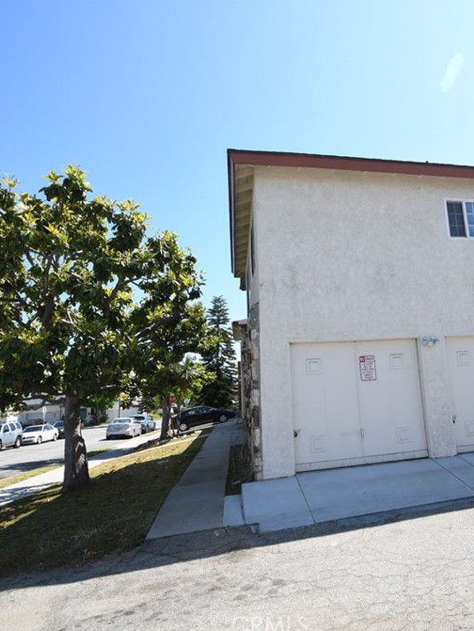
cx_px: 350
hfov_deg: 58.3
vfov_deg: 76.4
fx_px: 401
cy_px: 317
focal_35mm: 22
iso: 100
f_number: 8
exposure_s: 1/250
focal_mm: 10
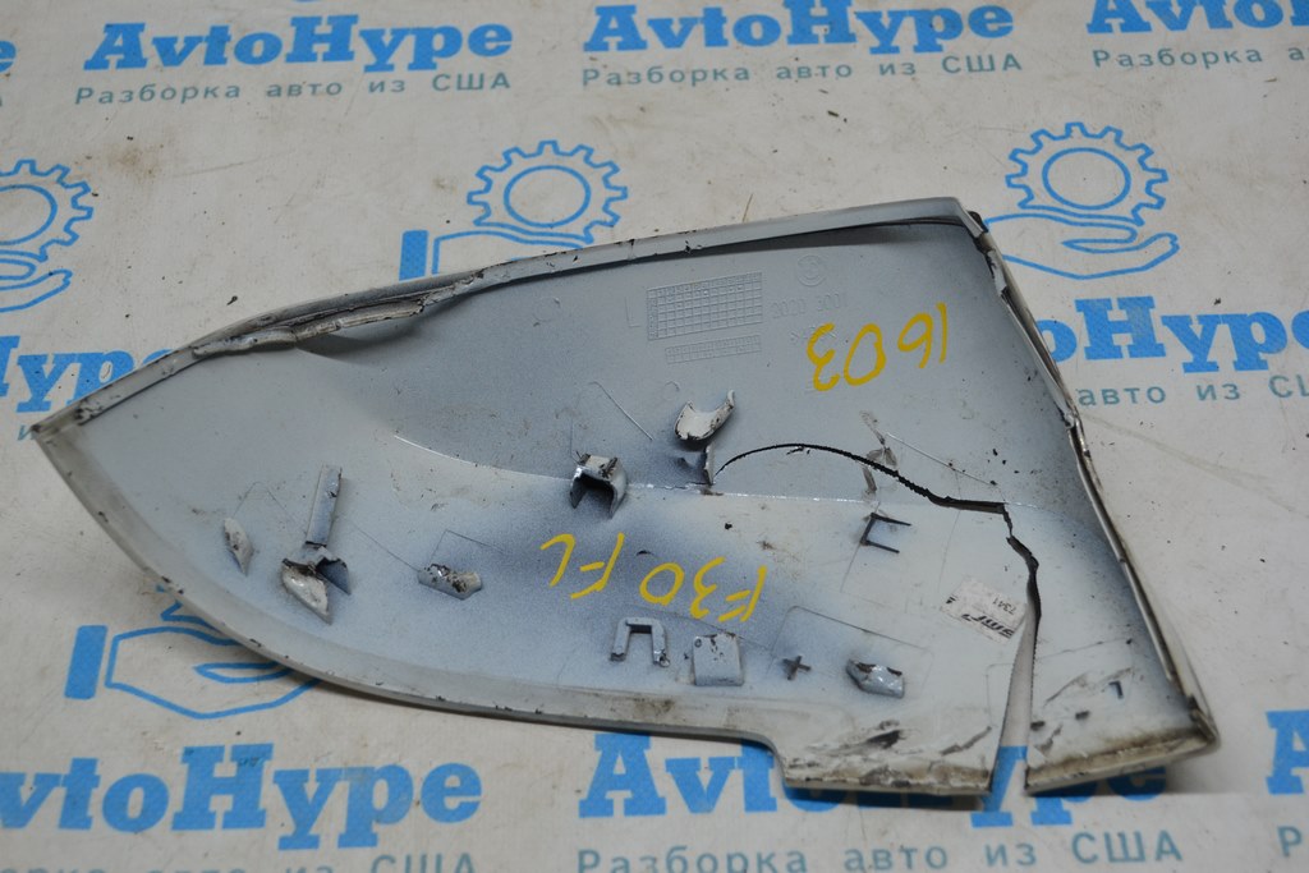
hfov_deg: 37.8
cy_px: 436
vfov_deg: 25.8
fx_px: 1909
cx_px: 654
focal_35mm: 52
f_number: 5.6
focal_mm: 35
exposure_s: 1/125
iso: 400
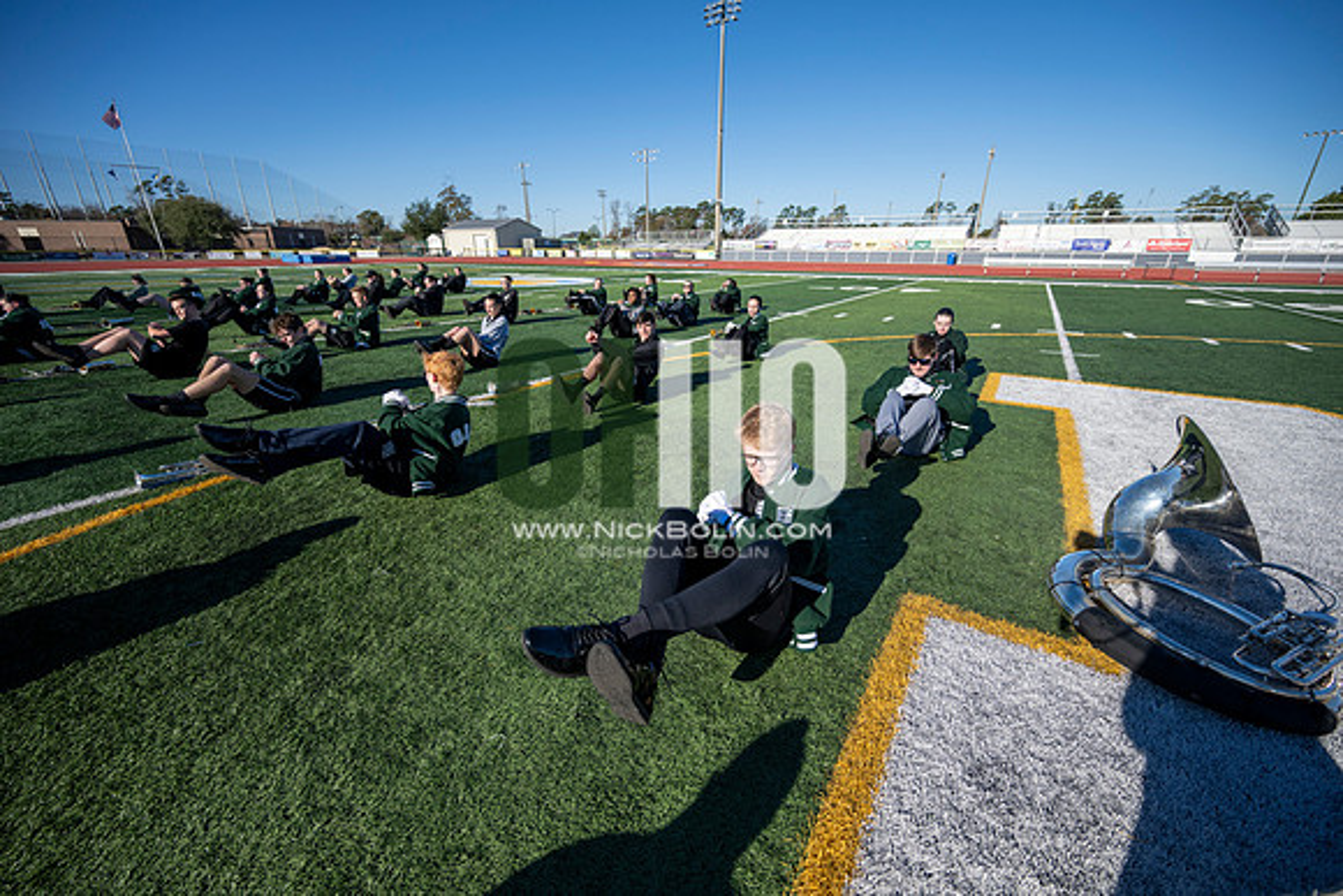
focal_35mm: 14
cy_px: 448
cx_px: 672
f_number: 4
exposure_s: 1/2000
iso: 160
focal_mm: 14
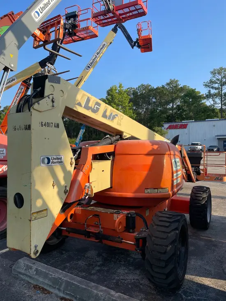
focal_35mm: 26
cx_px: 113
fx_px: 226
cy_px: 150
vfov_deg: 67.3
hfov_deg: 53.1
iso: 32
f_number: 1.6
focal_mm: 4.2
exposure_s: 1/1642
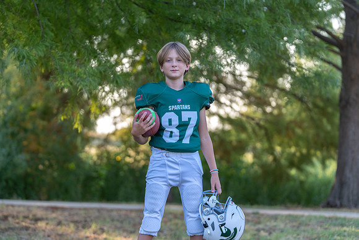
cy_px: 113
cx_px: 177
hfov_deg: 18.6
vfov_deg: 12.5
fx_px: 1096
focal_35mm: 110
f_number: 2.8
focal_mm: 100
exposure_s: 1/320
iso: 250
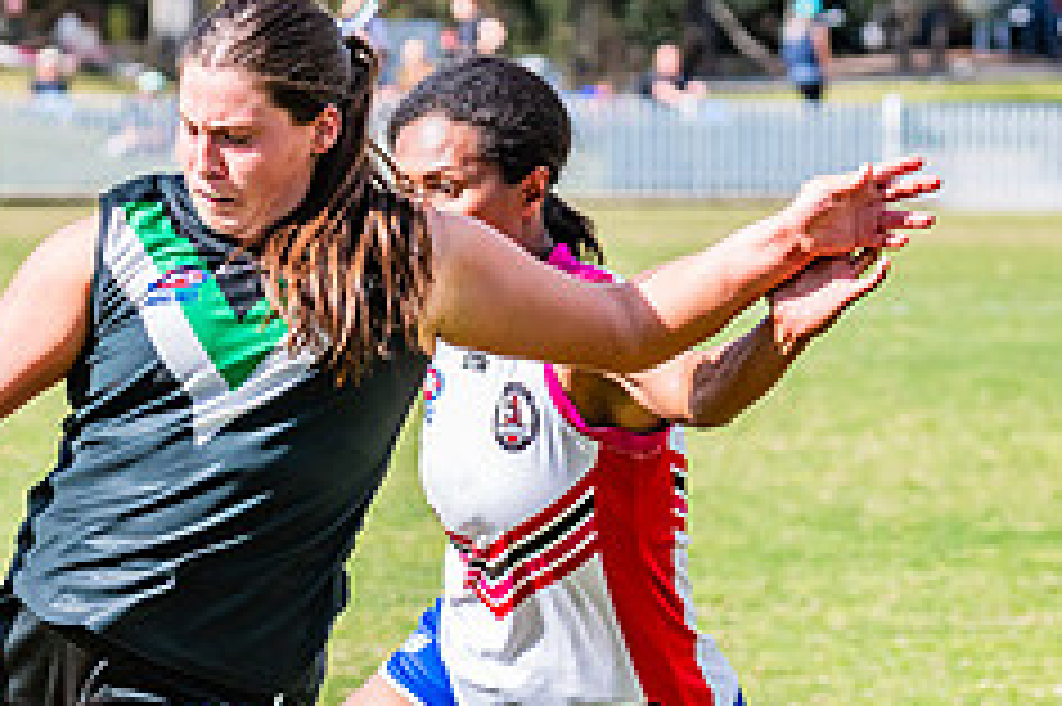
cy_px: 564
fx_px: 12882
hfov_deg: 4.7
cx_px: 234
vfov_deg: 3.1
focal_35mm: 437
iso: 800
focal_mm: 170
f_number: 9
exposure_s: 1/1250
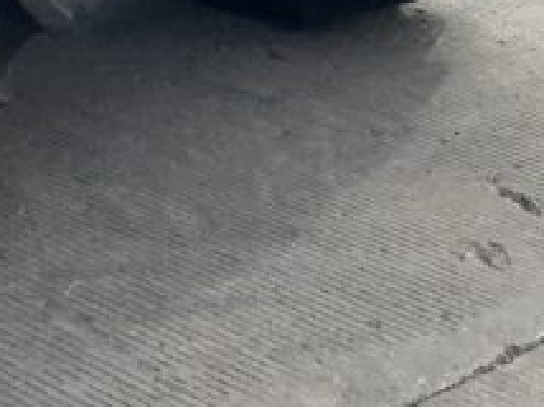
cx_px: 109
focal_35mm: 139
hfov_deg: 14.1
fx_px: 2182
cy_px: -521
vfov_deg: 9.6
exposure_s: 1/1377
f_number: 1.8
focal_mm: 3
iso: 16
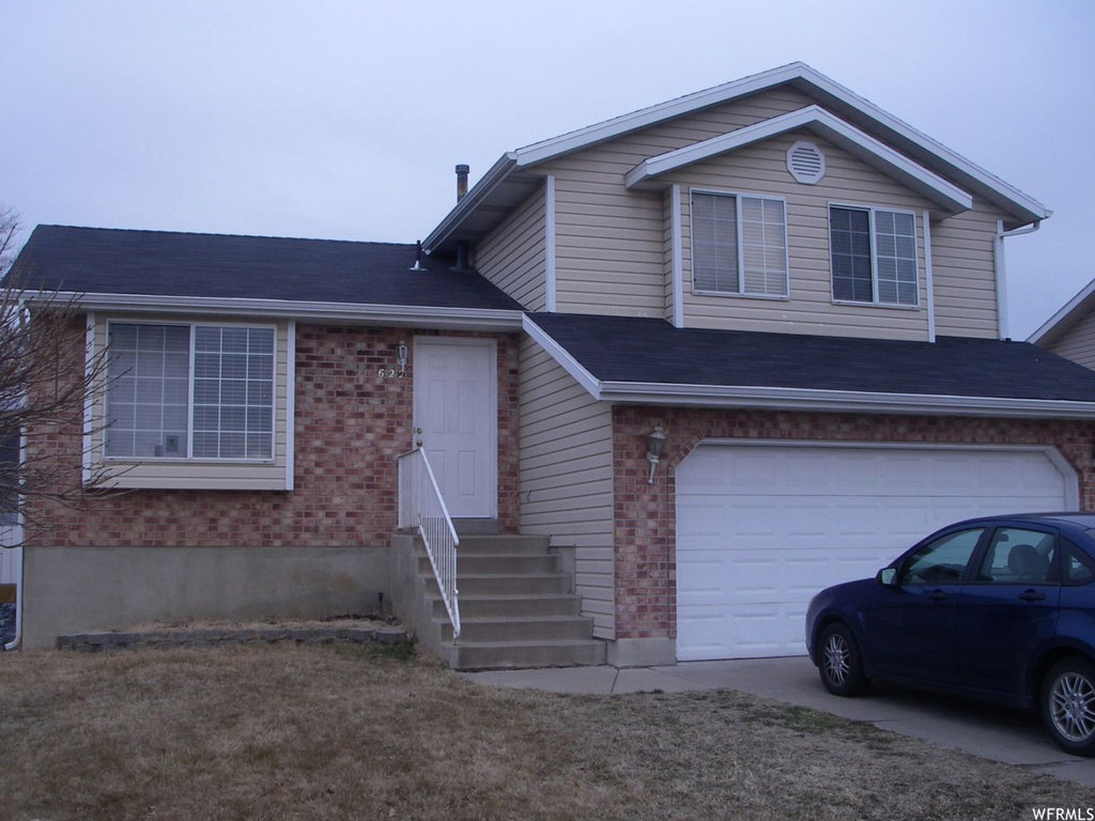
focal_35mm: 38
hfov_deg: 49.0
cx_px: 548
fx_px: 1202
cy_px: 410
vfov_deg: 37.7
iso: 80
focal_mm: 6.3
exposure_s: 1/160
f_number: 6.6
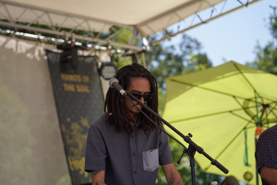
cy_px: 92
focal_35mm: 105
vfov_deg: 13.0
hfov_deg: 19.5
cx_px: 138
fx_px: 808
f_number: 4.5
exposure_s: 1/400
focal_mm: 105
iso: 100
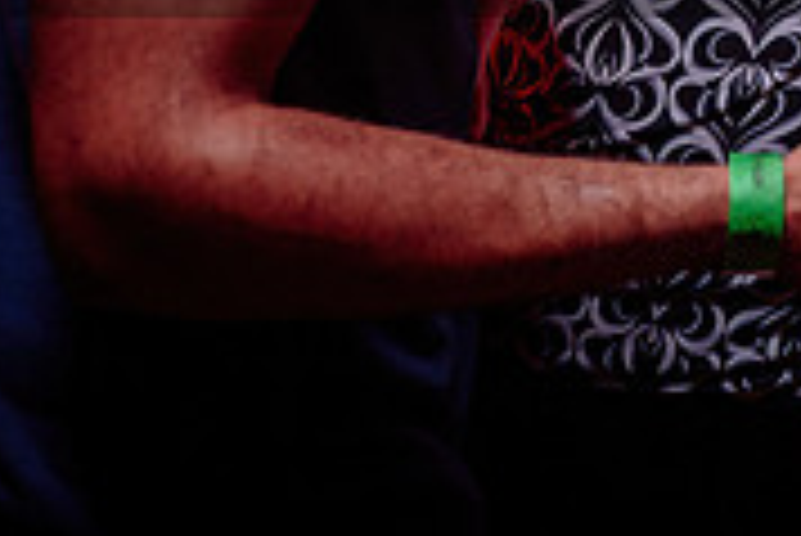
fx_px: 1737
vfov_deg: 16.3
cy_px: -214
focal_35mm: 78
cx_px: 945
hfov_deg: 23.8
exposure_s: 1/60
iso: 800
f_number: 3.5
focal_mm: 24
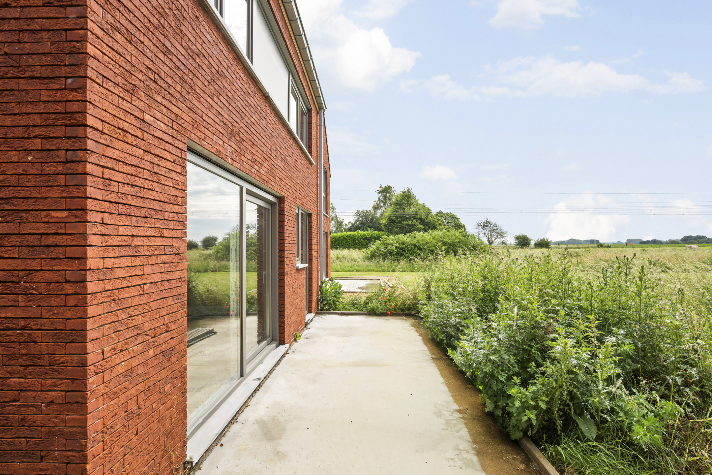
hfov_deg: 86.9
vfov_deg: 64.6
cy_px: 238
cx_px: 356
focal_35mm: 19
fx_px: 376
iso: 100
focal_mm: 19
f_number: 8
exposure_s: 1/160
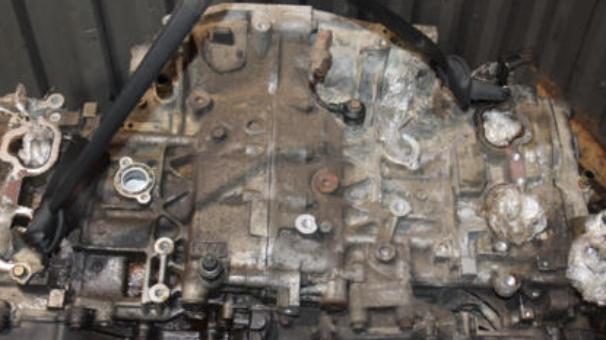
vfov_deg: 24.9
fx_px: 767
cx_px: 270
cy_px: 213
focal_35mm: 48
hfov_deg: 43.0
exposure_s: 1/60
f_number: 5
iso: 800
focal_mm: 21
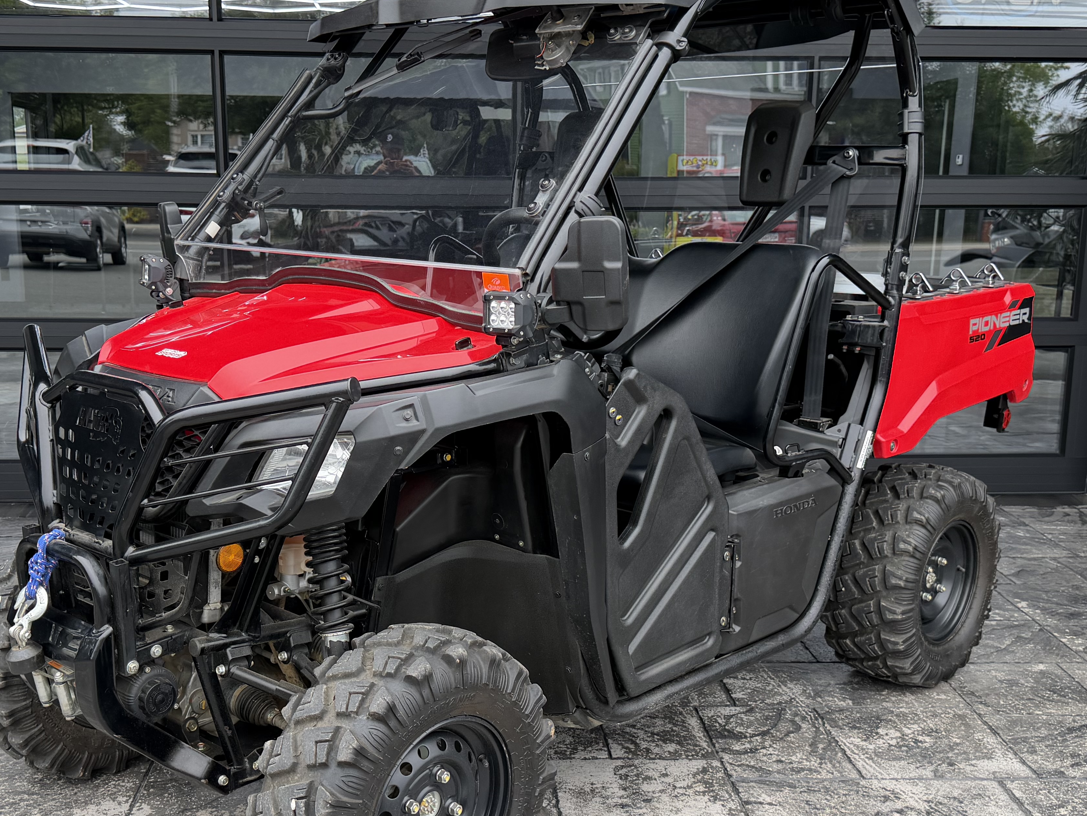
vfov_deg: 35.1
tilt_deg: -11.5
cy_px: 463
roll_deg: -0.8
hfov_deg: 45.7
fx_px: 1287
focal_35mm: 41
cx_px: 469
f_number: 1.78
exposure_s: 1/170
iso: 80
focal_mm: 6.76
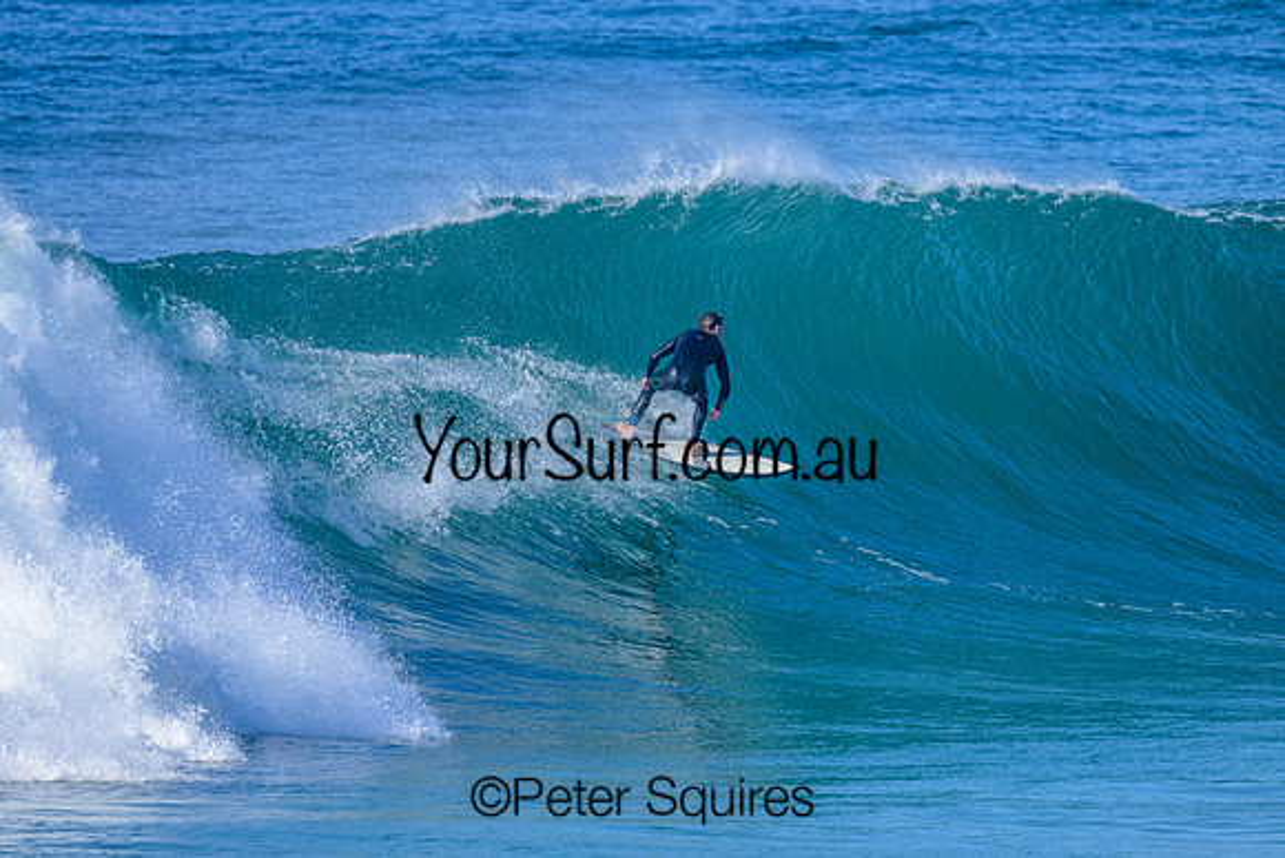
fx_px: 28561
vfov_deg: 1.7
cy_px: 429
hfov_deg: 2.6
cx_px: 642
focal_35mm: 800
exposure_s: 1/2000
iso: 500
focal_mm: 800
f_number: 6.3
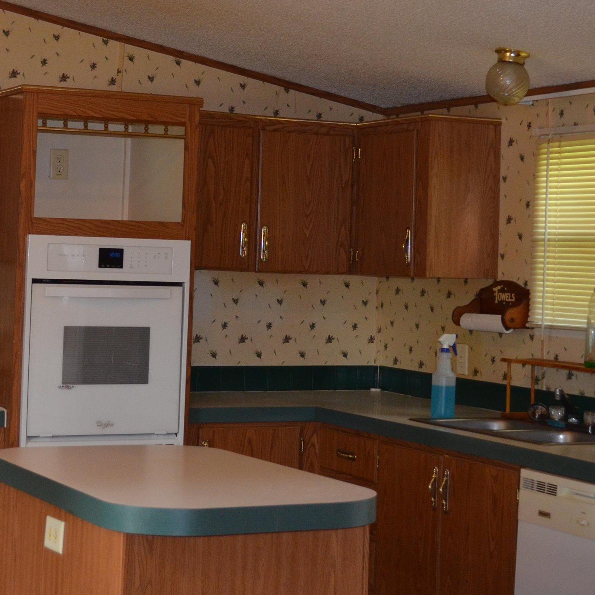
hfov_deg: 20.9
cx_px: 308
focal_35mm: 83
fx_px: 1613
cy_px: 162
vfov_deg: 20.8
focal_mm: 29
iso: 900
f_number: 4.5
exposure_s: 1/60
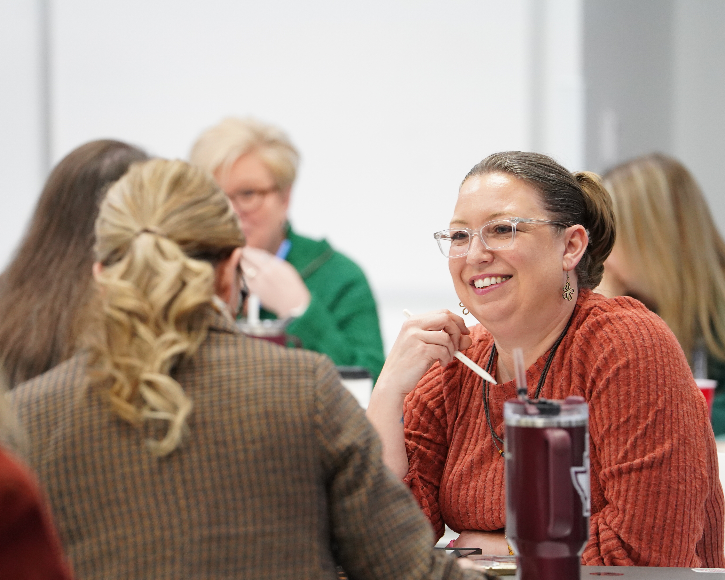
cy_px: 291
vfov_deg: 6.8
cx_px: 341
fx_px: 4849
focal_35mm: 226
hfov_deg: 8.6
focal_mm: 200
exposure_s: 1/160
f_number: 4
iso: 4000
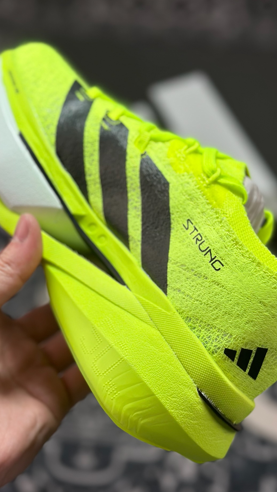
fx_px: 757
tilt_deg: -54.7
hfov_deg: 20.7
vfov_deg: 36.0
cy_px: 244
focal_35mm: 58
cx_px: 150
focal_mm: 6.86
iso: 80
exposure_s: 1/1916
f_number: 1.78
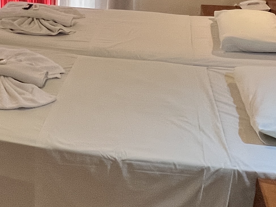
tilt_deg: -15.3
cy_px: 13
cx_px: 72
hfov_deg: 34.9
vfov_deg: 26.0
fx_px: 430
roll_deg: -1.1
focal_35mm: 54
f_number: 1.8
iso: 200
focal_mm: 1.57
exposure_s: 1/100
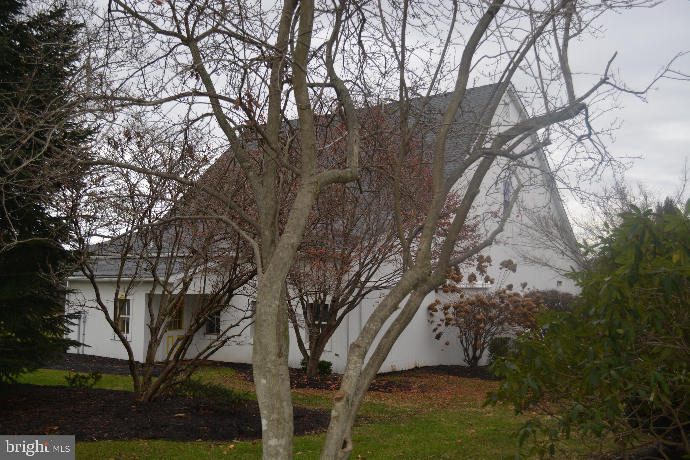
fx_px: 747
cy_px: 230
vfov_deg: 34.2
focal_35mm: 39
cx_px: 345
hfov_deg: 49.6
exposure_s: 1/200
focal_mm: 26
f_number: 4.5
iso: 100
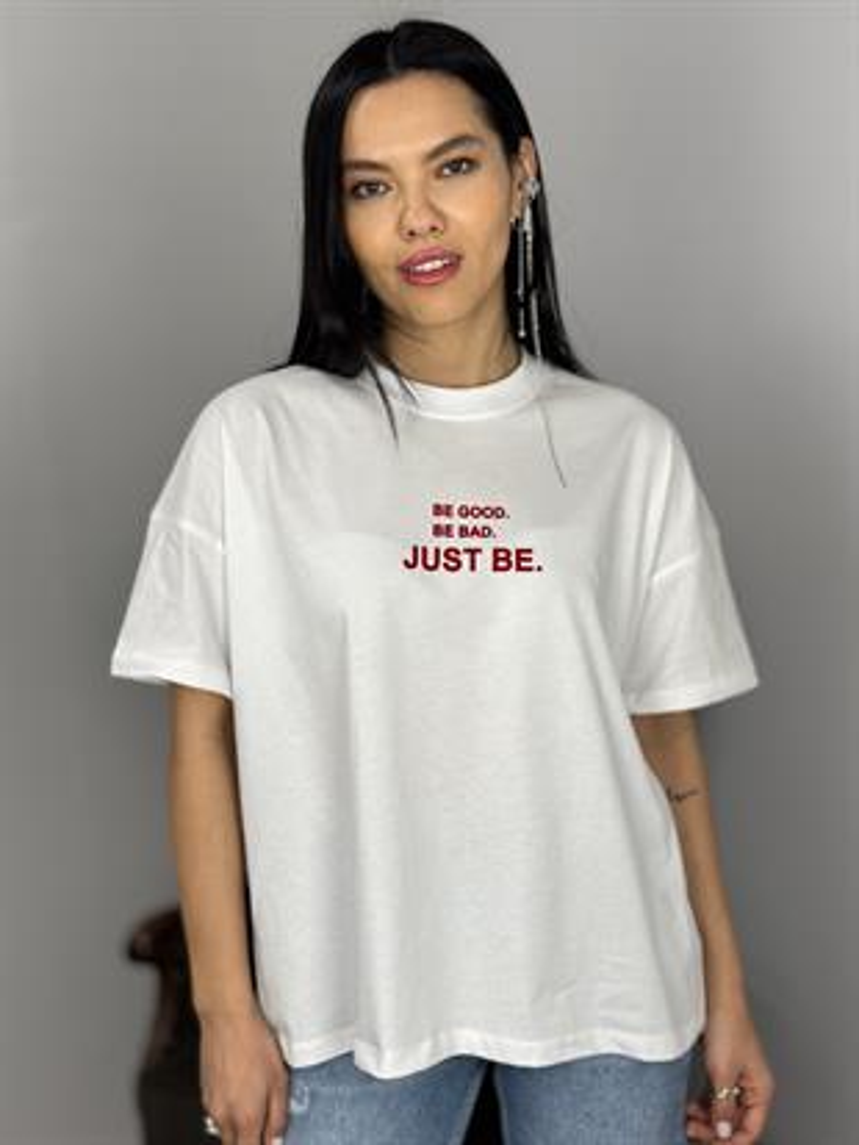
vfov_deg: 39.6
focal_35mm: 48
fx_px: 1587
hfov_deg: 30.3
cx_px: 430
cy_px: 572
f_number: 1.78
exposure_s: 1/100
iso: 64
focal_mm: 6.86
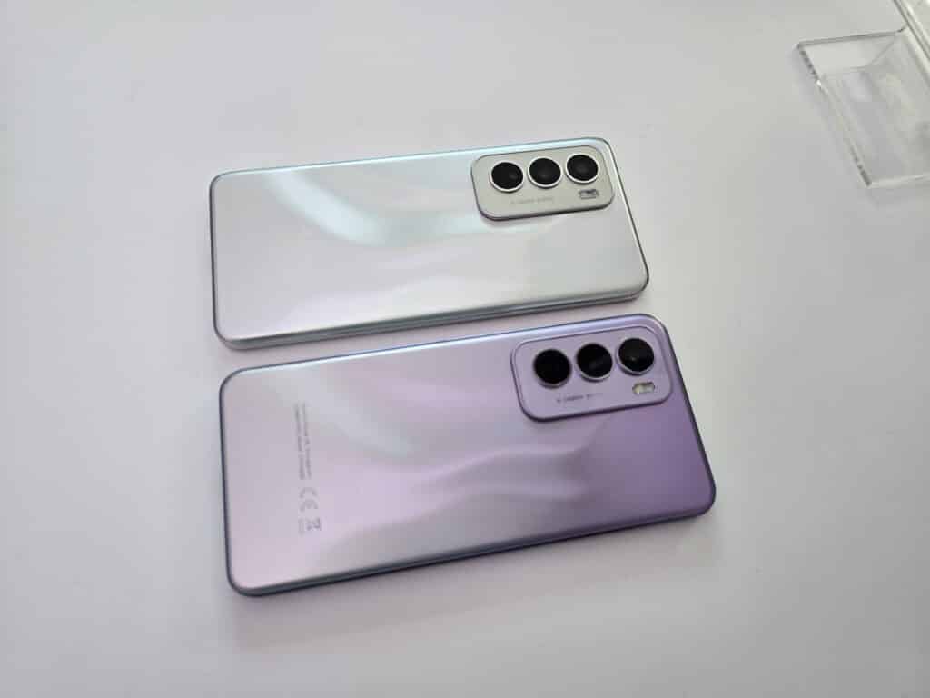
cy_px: 349
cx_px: 465
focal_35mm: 23
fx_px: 618
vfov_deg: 58.9
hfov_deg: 73.9
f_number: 1.7
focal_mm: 6.3
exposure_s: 1/52
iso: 40
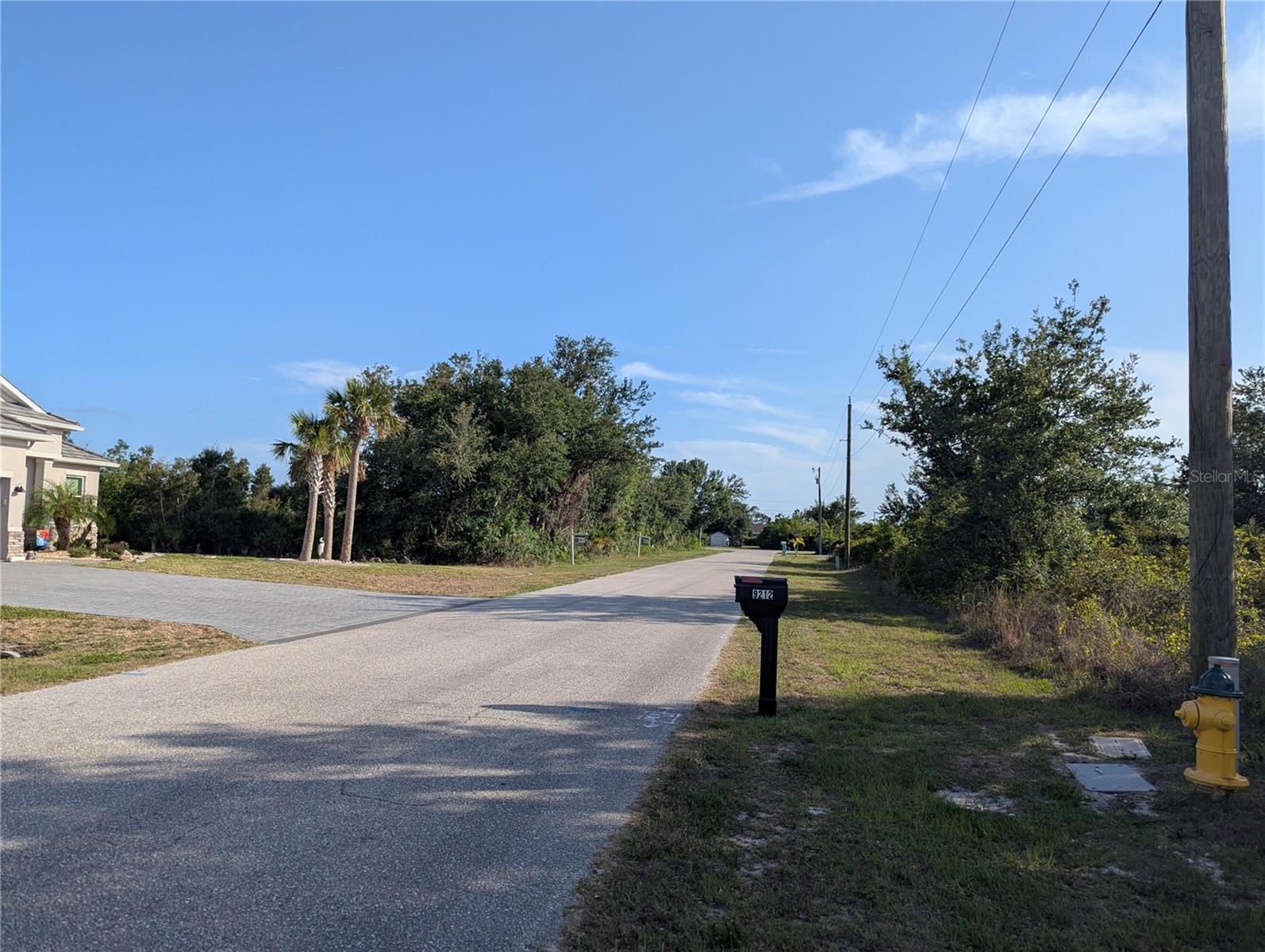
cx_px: 632
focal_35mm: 24
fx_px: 878
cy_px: 476
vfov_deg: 56.9
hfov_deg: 71.5
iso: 45
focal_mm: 6.81
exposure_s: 1/2309
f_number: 1.85
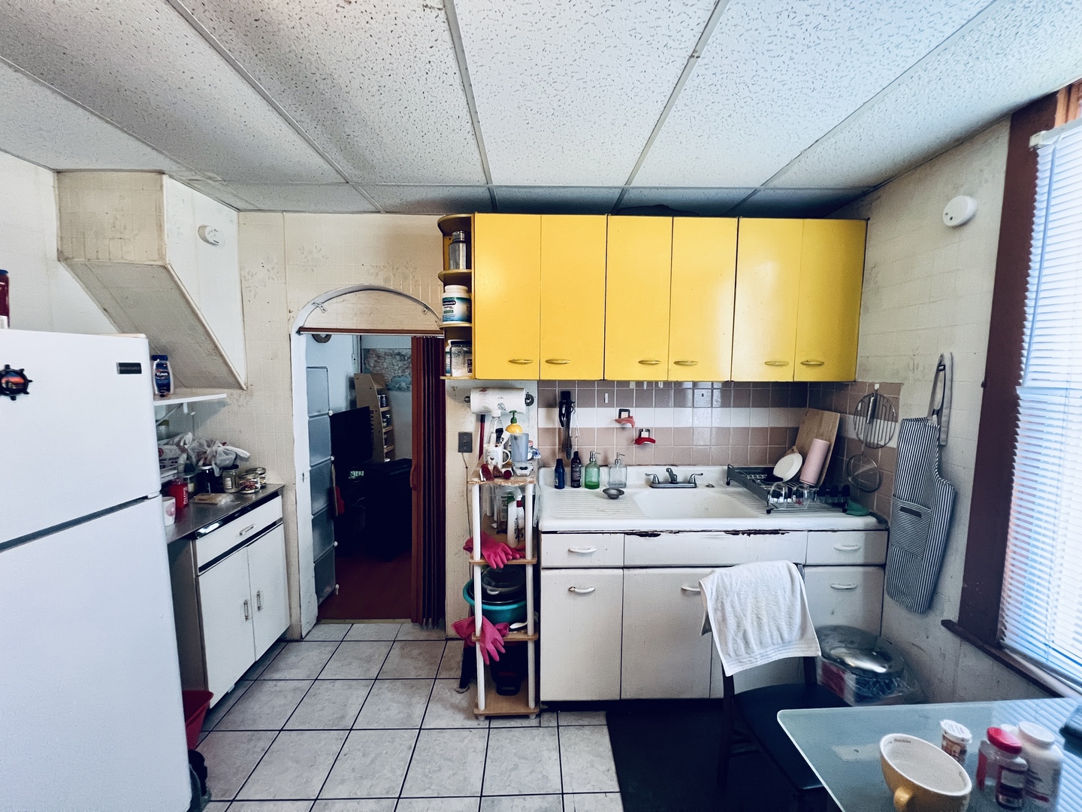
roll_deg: +0.4
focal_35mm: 13
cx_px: 541
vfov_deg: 89.9
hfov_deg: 106.2
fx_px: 406
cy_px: 406
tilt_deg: -5.6
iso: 400
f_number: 1.8
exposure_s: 1/60
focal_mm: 1.57
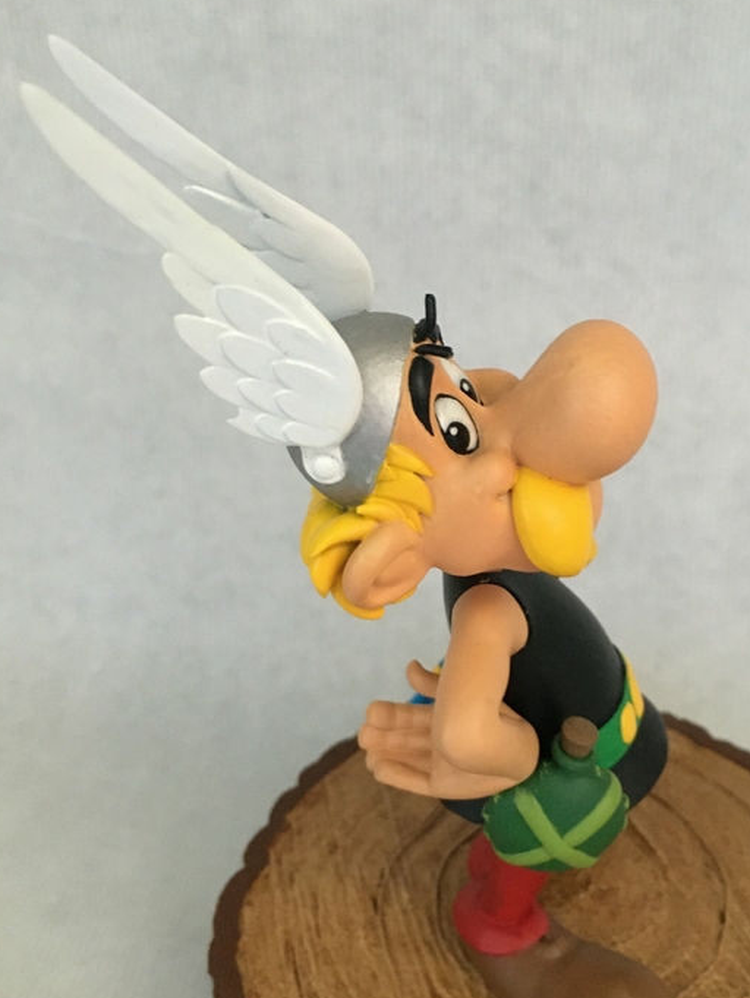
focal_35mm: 34
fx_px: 982
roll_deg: -0.3
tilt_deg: -29.8
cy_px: 528
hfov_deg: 41.7
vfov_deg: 53.9
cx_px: 431
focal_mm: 4.15
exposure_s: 1/17
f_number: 2.2
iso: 250
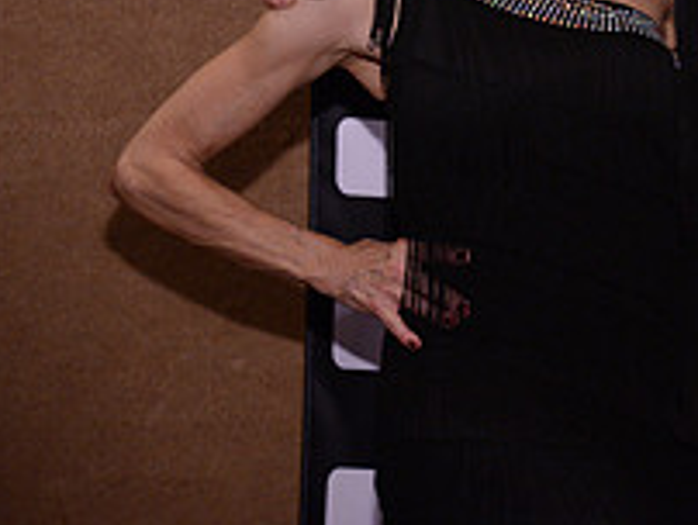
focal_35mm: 193
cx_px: 930
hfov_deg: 10.0
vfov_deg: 7.6
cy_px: -133
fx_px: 3896
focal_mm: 70
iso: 1600
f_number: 4.5
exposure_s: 1/250
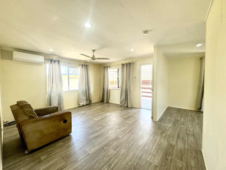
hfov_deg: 102.1
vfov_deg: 85.7
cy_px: 85
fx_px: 91
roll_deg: +1.3
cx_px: 113
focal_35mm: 14
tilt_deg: -2.3
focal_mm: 2.22
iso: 64
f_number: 2.2
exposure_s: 1/100
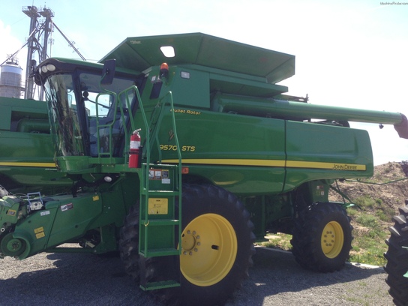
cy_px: 153
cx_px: 204
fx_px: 389
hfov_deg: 55.4
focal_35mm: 33
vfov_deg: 42.9
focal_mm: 4.13
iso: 50
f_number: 2.4
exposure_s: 1/903
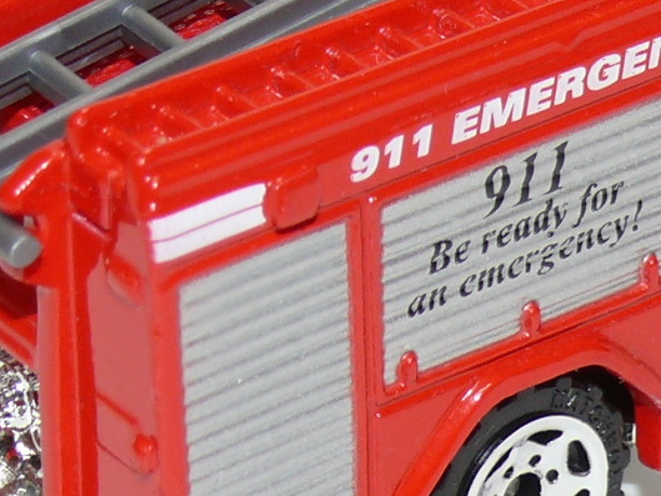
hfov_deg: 7.3
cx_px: 581
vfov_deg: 5.5
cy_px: 69
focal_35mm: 269
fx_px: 5138
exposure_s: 1/30
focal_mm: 12.5
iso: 100
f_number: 4
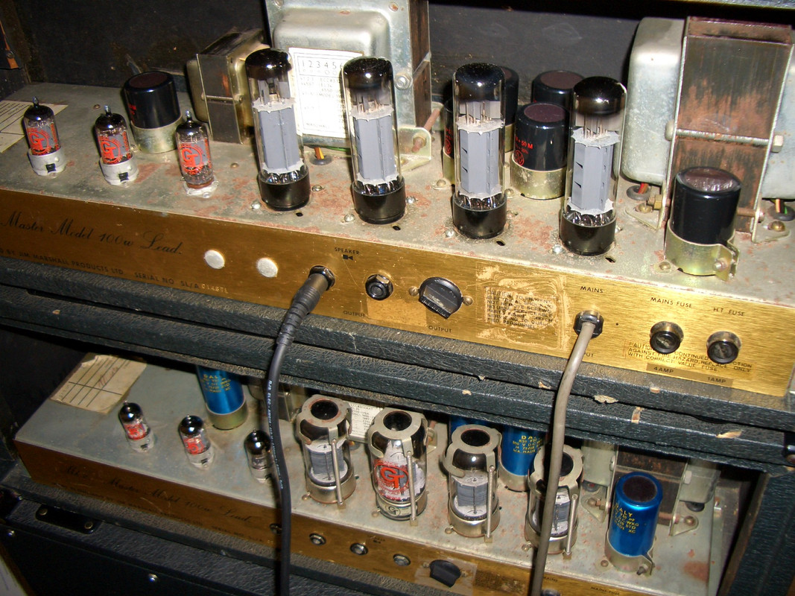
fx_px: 804
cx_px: 398
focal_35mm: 35
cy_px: 298
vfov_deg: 40.7
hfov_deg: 52.6
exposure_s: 1/60
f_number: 2.6
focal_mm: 5.8
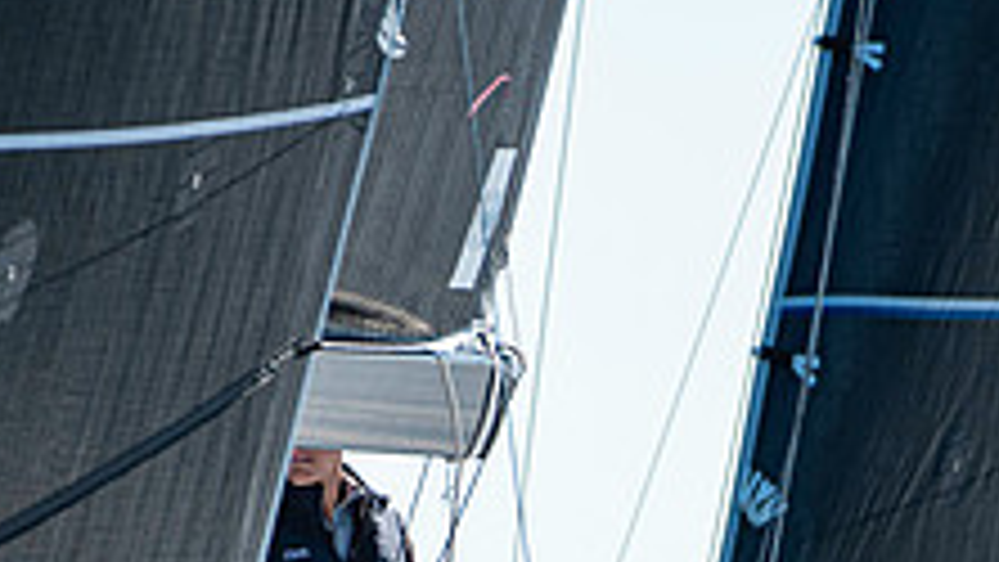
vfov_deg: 0.9
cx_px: 621
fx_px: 37068
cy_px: 803
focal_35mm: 1399
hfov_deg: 1.5
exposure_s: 1/2000
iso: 320
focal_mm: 340
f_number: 5
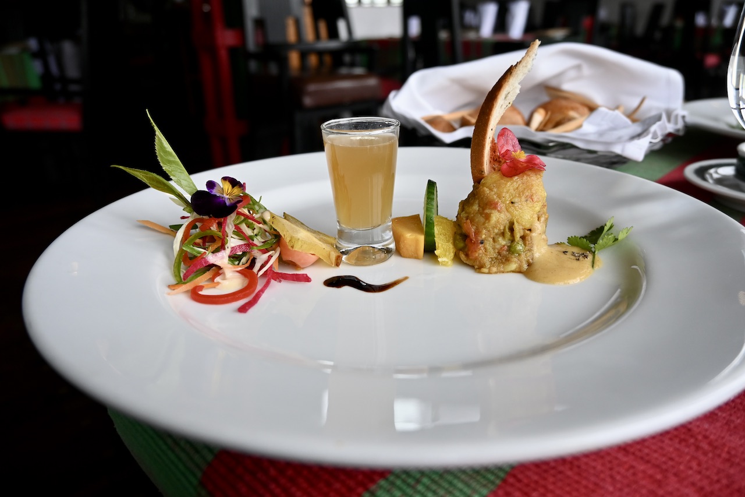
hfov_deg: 73.8
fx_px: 497
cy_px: 248
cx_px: 372
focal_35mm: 24
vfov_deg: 53.1
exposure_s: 1/250
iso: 400
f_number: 4
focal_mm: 16
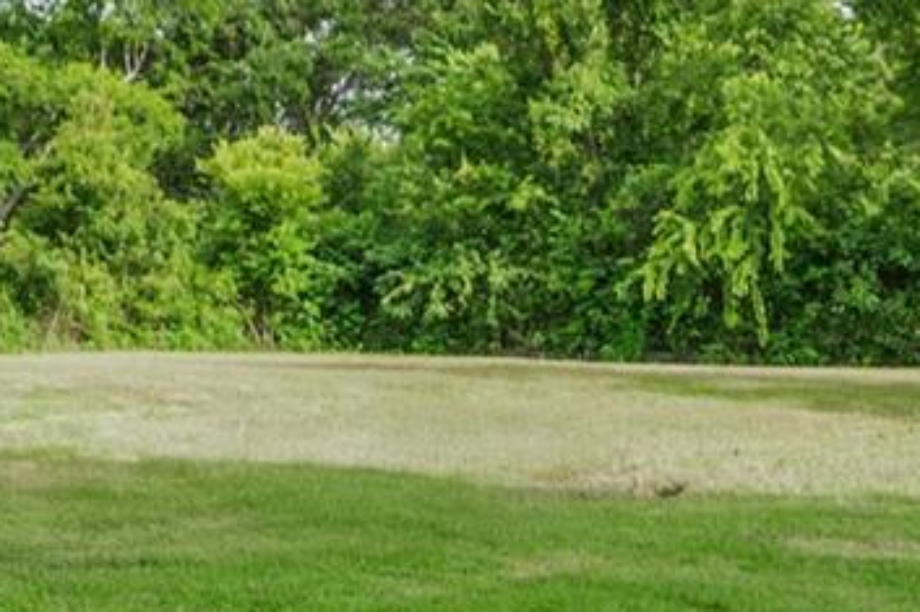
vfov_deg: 14.9
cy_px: 361
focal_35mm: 92
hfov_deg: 22.2
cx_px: 321
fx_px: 2341
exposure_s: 1/20
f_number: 8
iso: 100
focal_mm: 15.8
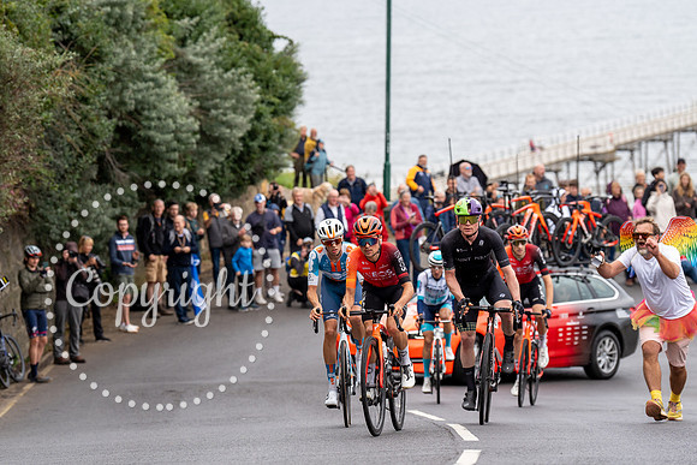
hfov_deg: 14.0
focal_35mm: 147
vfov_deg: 9.4
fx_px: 2841
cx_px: 331
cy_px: 203
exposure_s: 1/1000
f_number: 3.5
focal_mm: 126
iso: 320
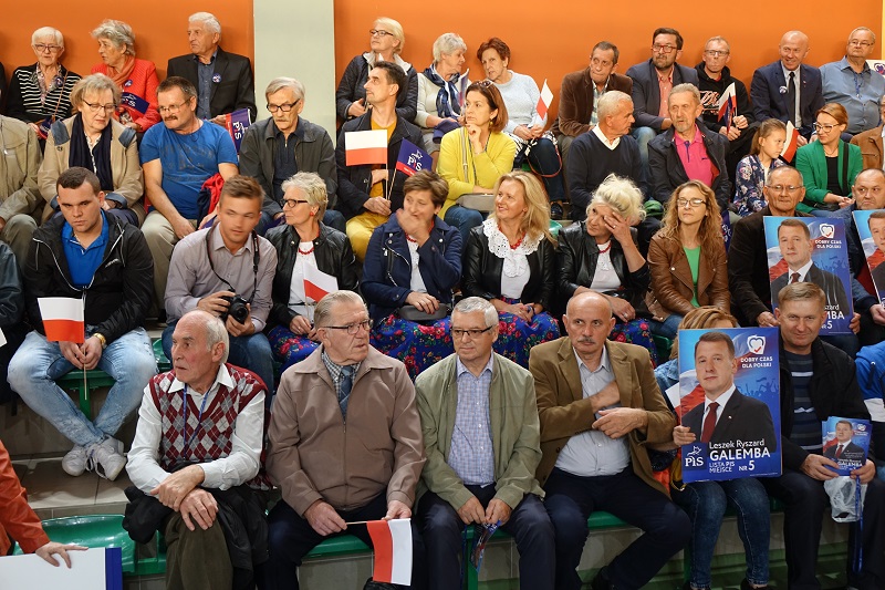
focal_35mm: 40
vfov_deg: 33.4
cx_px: 442
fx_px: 983
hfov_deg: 48.5
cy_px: 295
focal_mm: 14.84
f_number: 2.8
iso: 500
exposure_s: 1/50
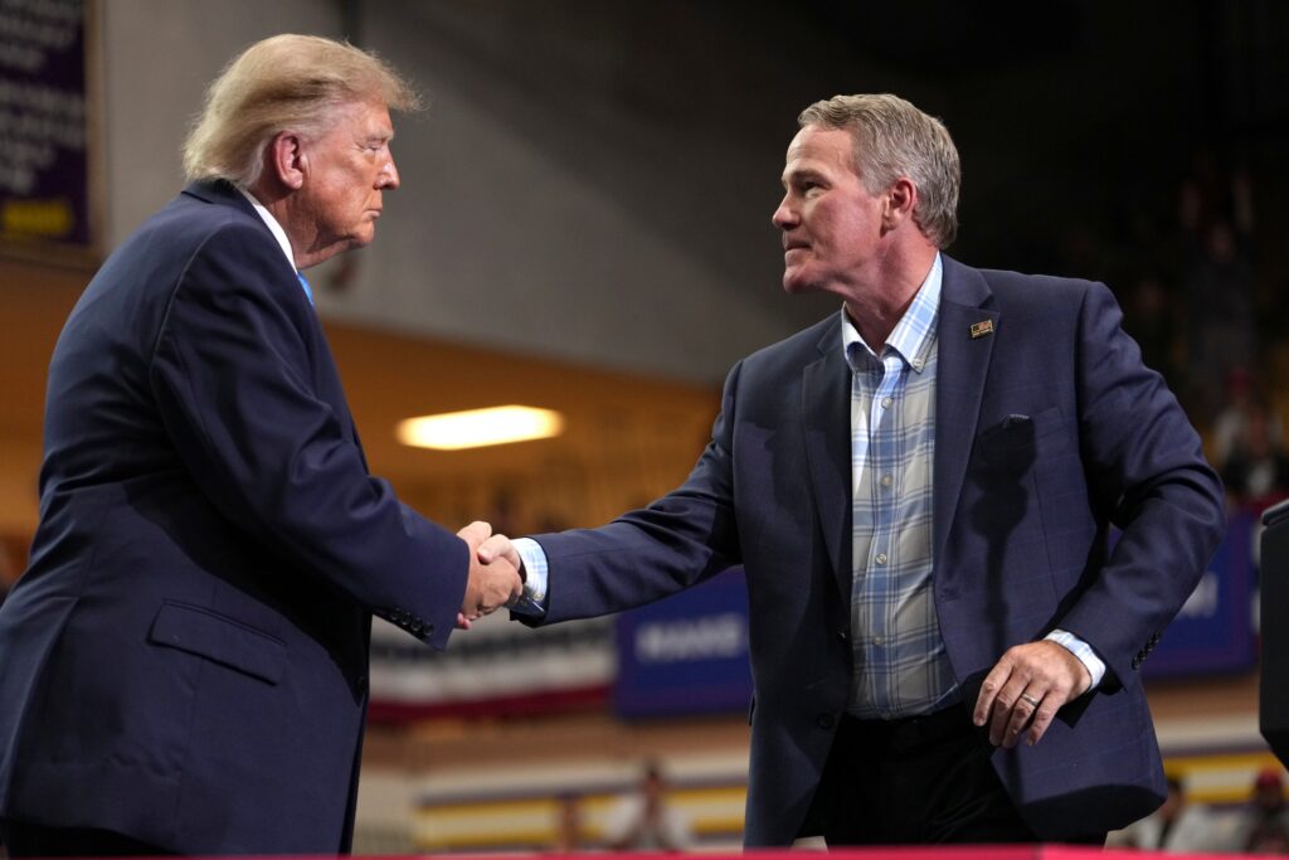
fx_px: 4190
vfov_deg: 11.7
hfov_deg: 17.5
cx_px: 644
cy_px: 430
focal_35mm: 117
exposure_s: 1/640
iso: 2000
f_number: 2.8
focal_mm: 117
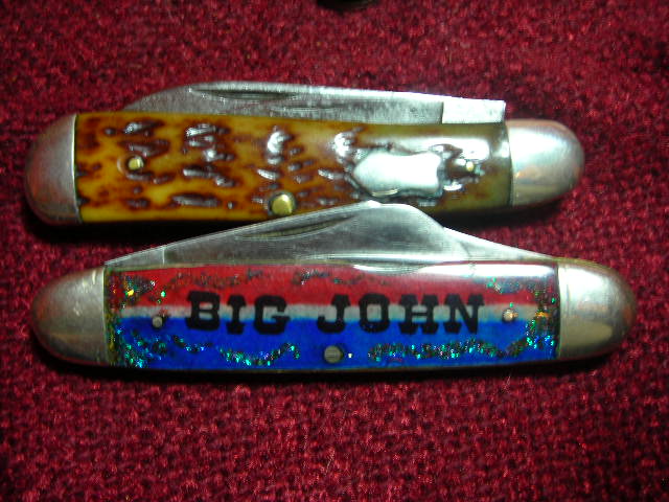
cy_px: 251
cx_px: 334
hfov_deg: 34.9
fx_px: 1063
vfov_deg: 26.6
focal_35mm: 55
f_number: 3.6
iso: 50
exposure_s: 1/7
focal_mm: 9.1
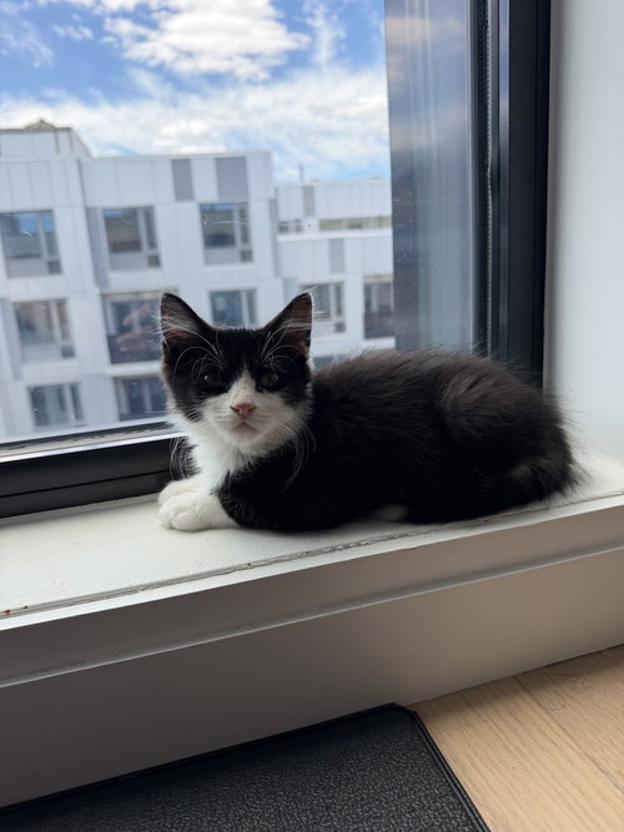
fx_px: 577
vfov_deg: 71.6
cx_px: 312
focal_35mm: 24
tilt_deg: -14.2
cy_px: 416
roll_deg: +3.9
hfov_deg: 56.8
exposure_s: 1/1174
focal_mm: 6.76
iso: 100
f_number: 1.78
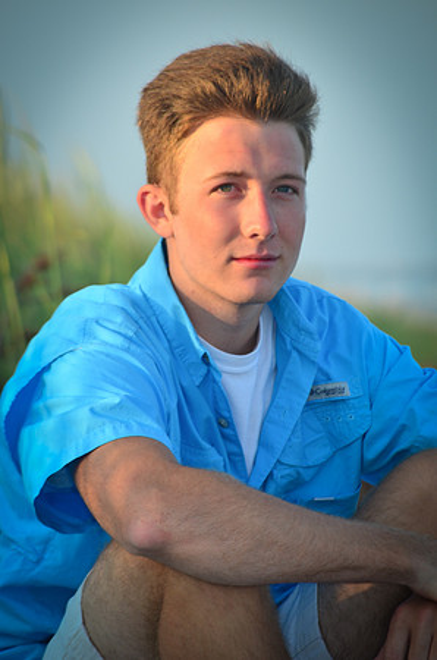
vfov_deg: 6.9
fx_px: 5487
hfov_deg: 4.6
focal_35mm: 300
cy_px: 330
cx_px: 218
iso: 200
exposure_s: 1/200
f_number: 8
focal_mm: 200
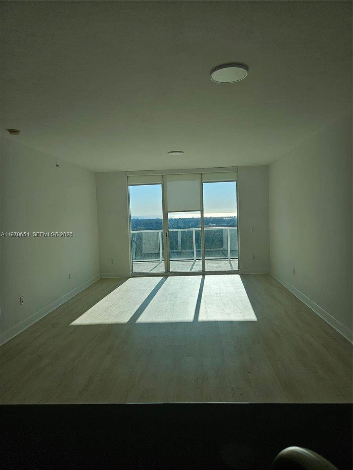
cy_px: 235
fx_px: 313
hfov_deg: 58.9
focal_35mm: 23
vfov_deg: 73.9
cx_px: 176
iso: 25
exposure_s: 1/2679
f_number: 1.8
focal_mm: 5.4
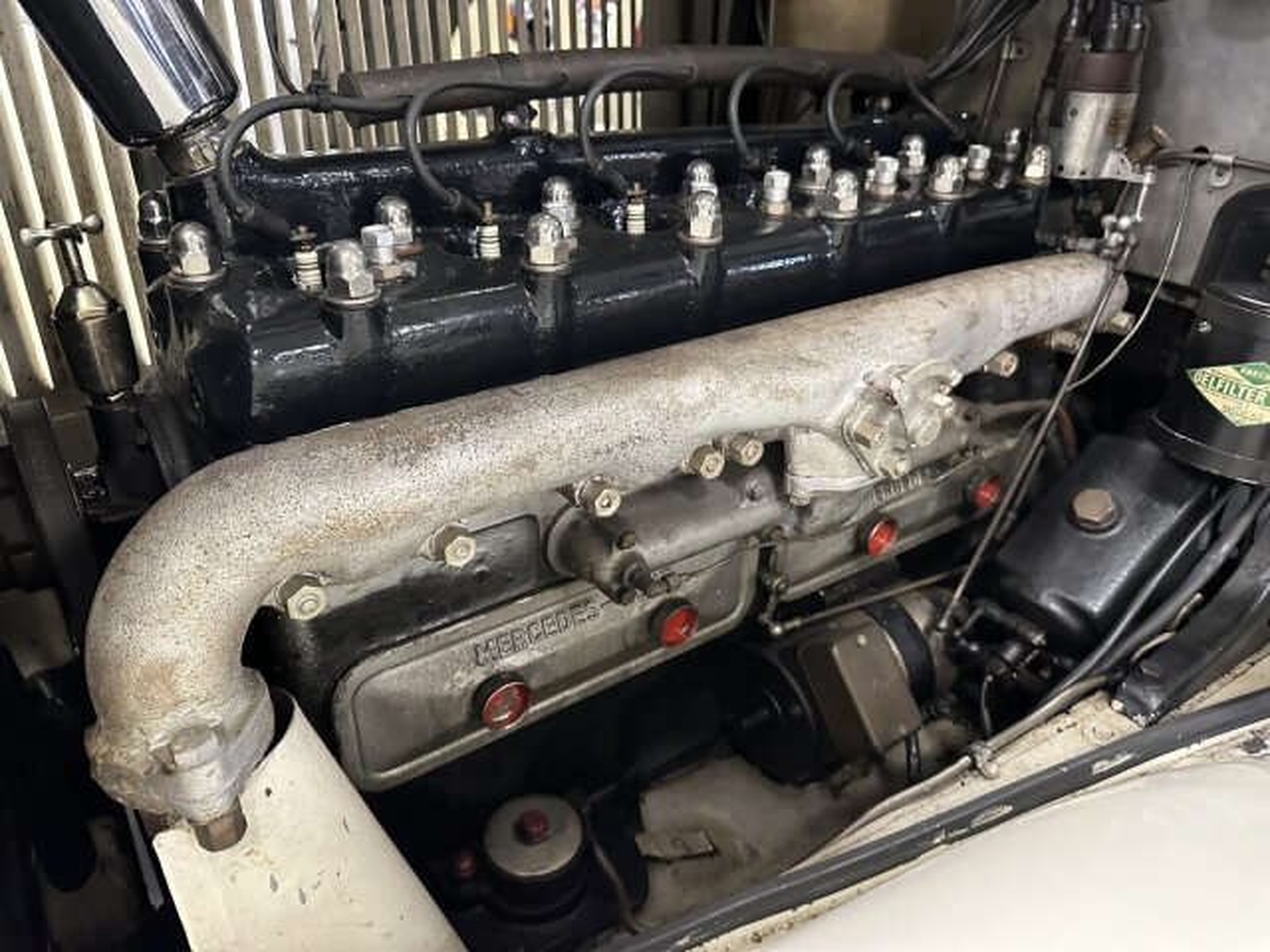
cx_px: 635
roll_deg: -2.5
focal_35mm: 24
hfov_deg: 71.6
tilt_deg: -28.5
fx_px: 881
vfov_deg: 56.8
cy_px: 476
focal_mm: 6.86
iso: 800
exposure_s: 1/60
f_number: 1.78
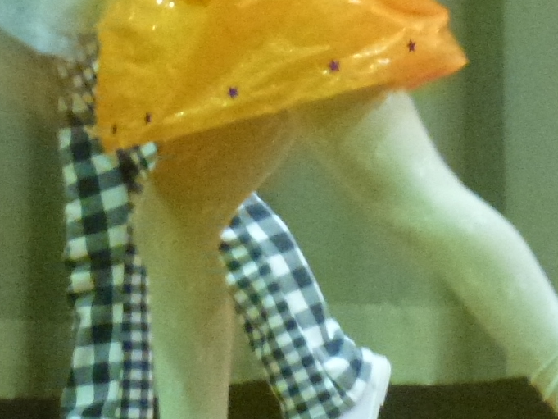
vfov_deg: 2.8
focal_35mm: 534
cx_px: 209
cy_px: 17
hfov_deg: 3.7
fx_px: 8609
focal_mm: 25.5
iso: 800
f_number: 5.3
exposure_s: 1/15
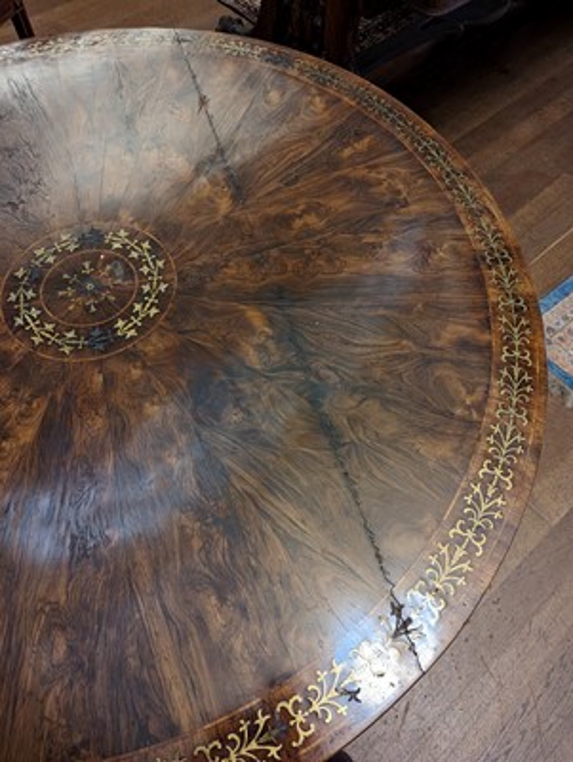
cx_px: 286
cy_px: 381
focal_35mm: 24
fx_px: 529
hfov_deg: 56.9
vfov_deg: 71.5
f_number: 1.85
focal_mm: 6.81
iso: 1461
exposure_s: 1/23.8
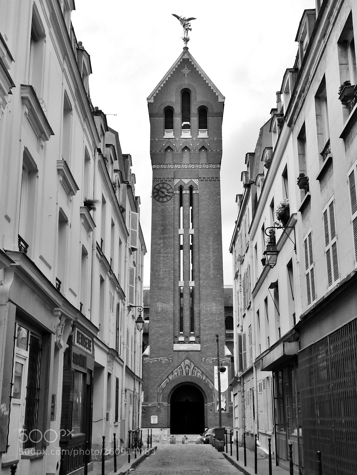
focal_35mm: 45
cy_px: 238
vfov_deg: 42.1
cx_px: 178
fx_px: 619
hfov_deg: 32.2
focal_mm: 8
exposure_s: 1/400
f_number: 7.4
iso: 125
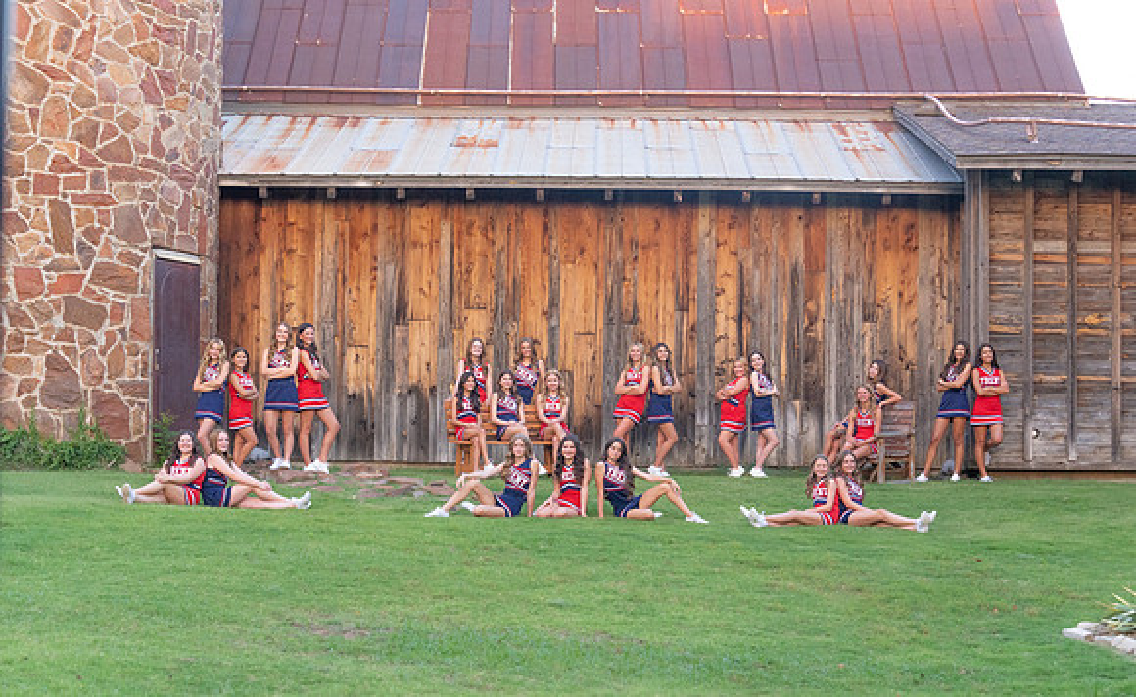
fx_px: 2228
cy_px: 376
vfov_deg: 17.8
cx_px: 566
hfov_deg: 28.6
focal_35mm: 72
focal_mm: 70
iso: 1600
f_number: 5
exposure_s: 1/320
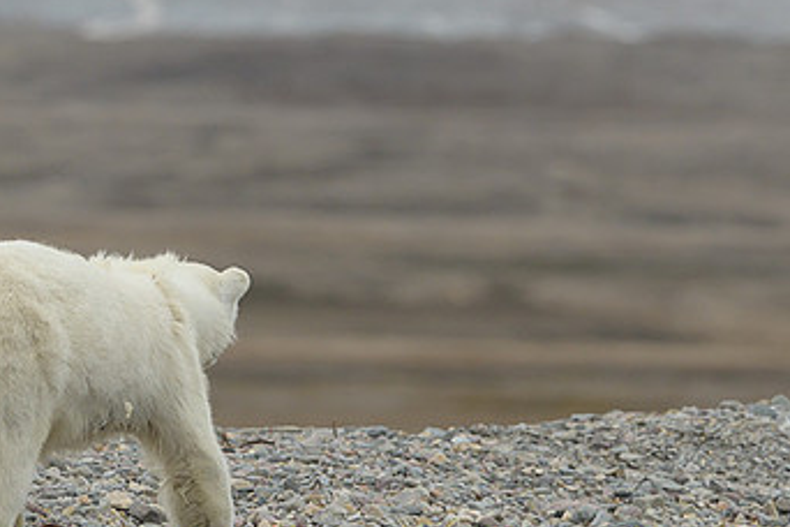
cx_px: 222
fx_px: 18585
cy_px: 195
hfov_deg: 2.4
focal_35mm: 847
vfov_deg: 1.6
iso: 1600
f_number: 7.1
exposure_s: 1/2000
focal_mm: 500
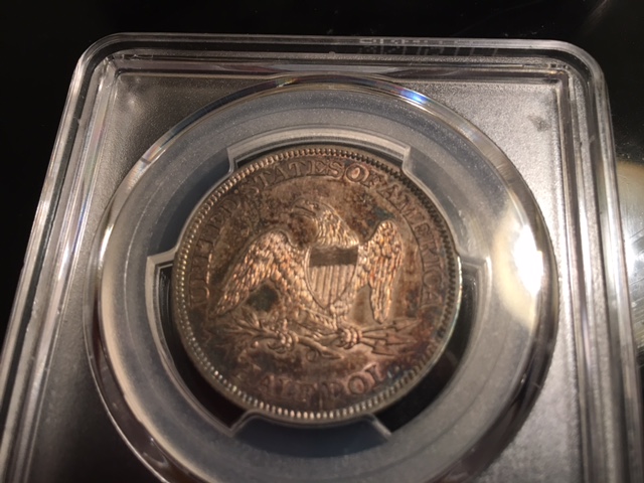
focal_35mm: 29
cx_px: 322
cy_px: 242
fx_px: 540
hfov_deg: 61.7
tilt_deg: -68.5
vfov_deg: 48.2
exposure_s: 1/15
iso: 25
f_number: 2.2
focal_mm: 4.15
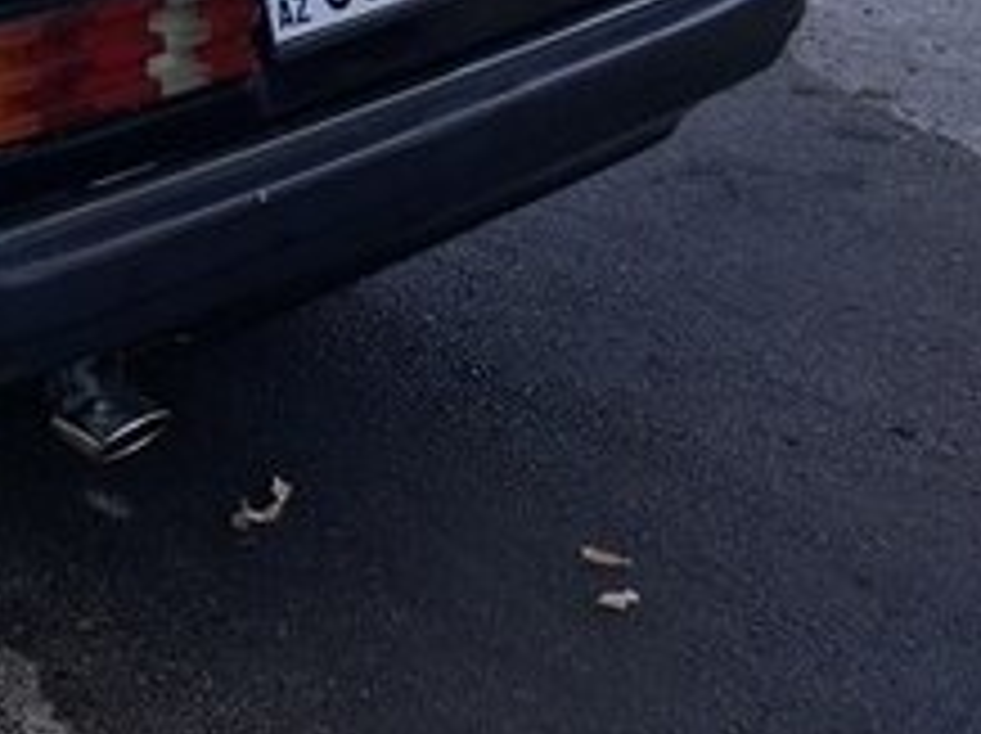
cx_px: -320
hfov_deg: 20.3
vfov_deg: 16.1
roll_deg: +3.8
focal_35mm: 88
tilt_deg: -12.9
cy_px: -124
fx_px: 2491
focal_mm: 4.15
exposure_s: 1/503
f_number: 2.2
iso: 25
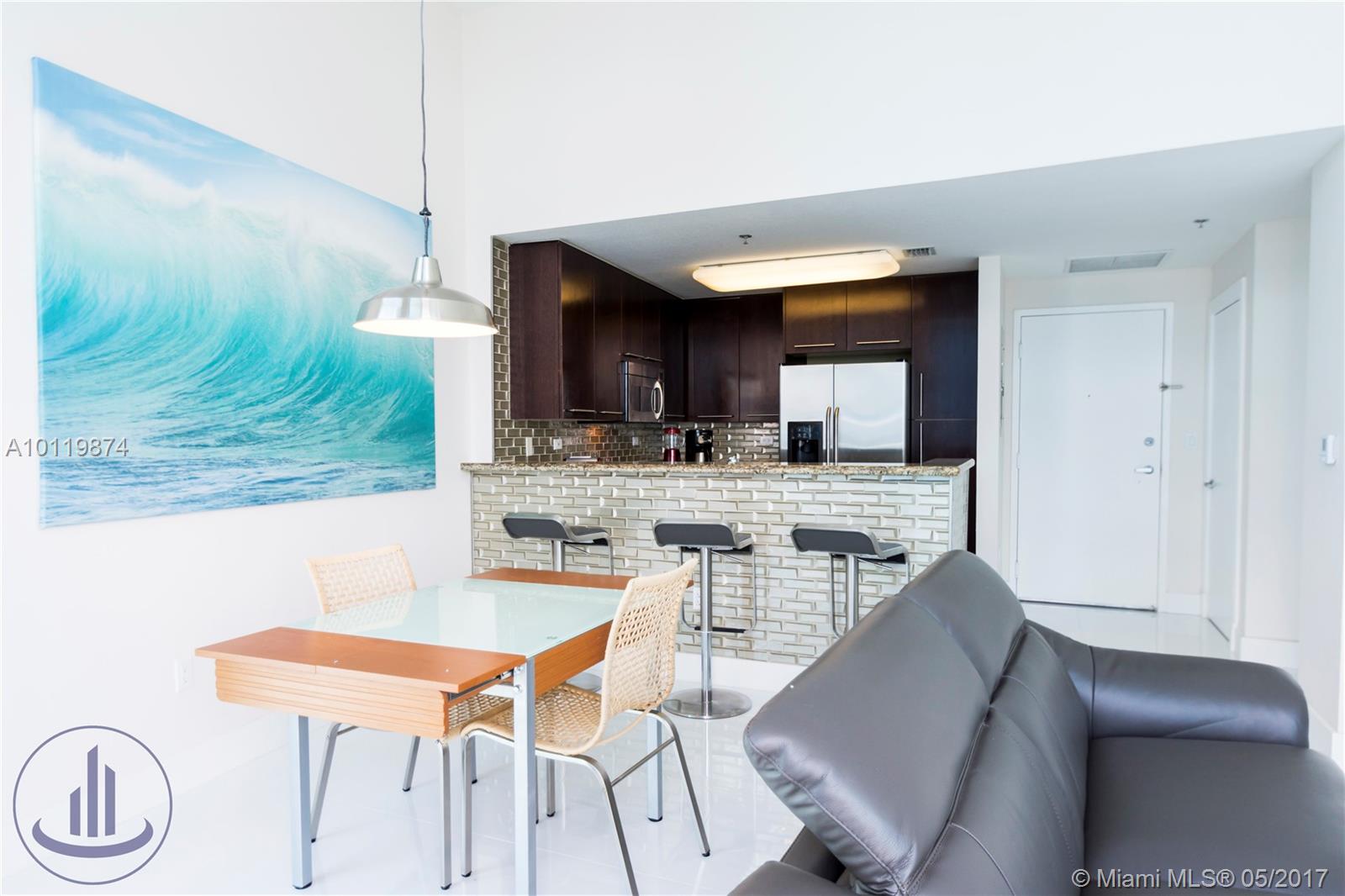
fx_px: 840
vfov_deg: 56.1
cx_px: 672
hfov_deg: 77.3
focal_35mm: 22
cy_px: 448
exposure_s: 1/200
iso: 400
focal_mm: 15
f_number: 4
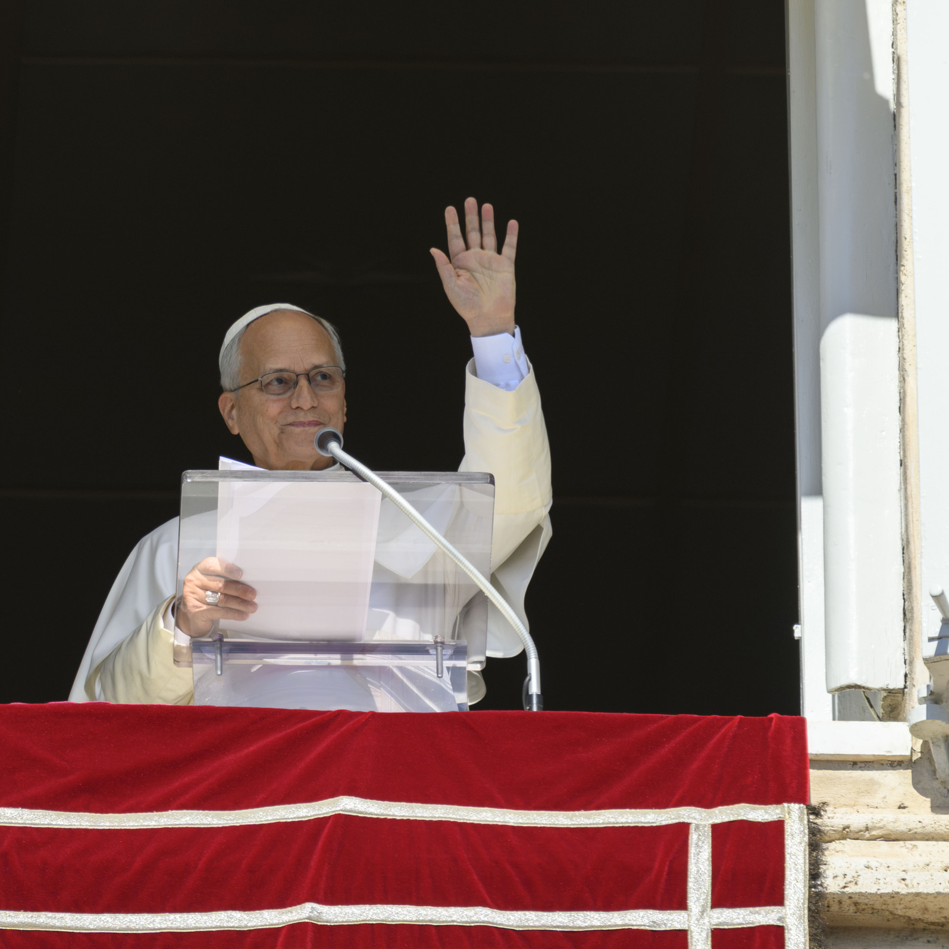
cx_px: 360
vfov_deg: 1.6
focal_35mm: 1074
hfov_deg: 1.6
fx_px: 33312
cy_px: 474
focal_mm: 560
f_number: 5.6
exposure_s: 1/1600
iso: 250
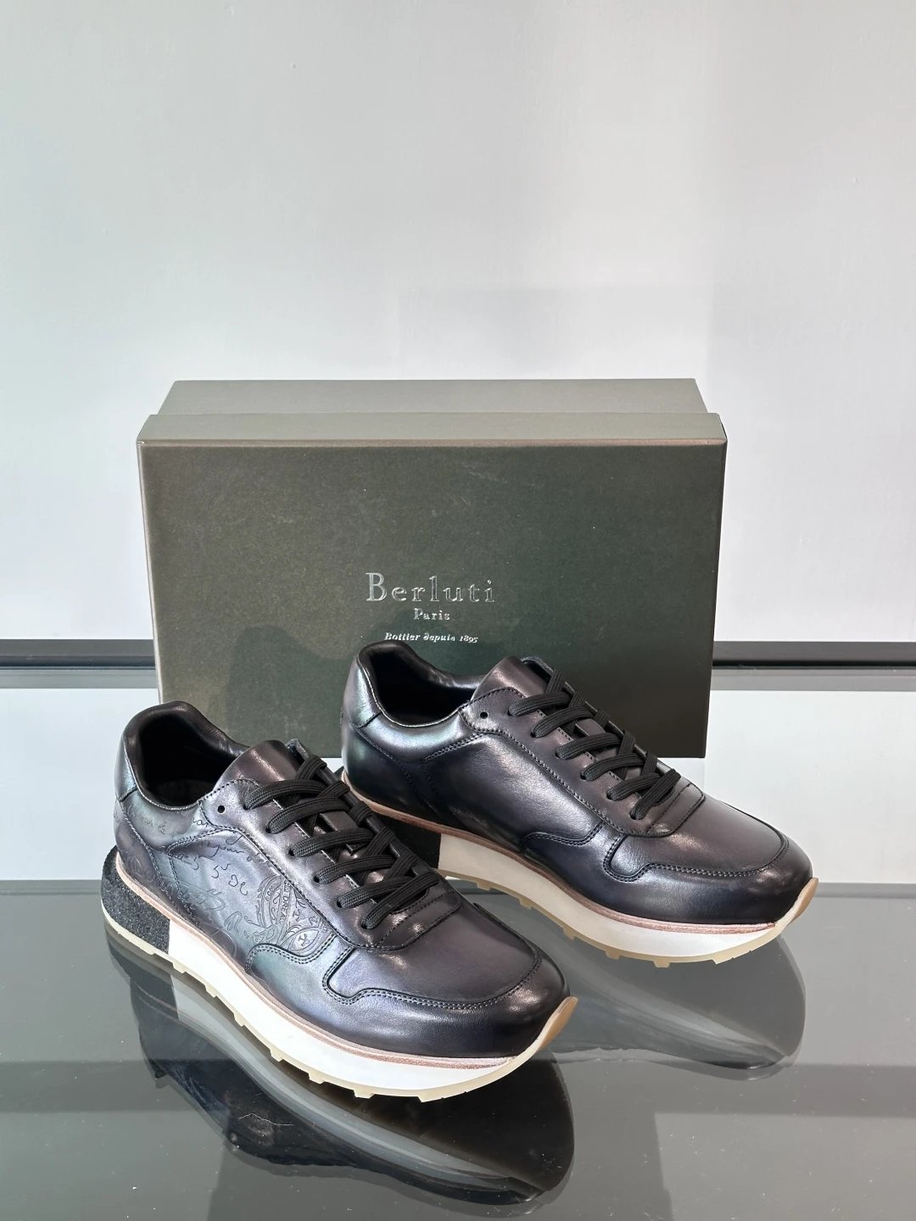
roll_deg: -0.5
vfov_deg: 39.7
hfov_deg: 30.3
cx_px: 458
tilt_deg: -27.0
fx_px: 1694
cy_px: 610
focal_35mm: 48
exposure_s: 1/60
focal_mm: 6.86
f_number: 1.78
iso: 100
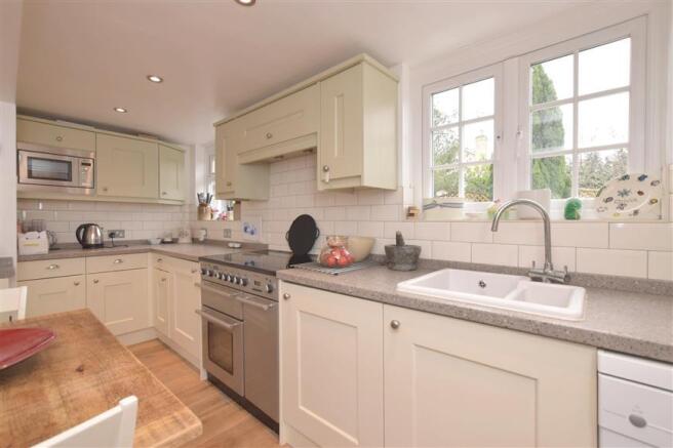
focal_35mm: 15
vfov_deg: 77.3
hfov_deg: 100.4
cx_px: 336
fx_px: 280
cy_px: 224
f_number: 7.1
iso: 500
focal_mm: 10
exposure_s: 1/60
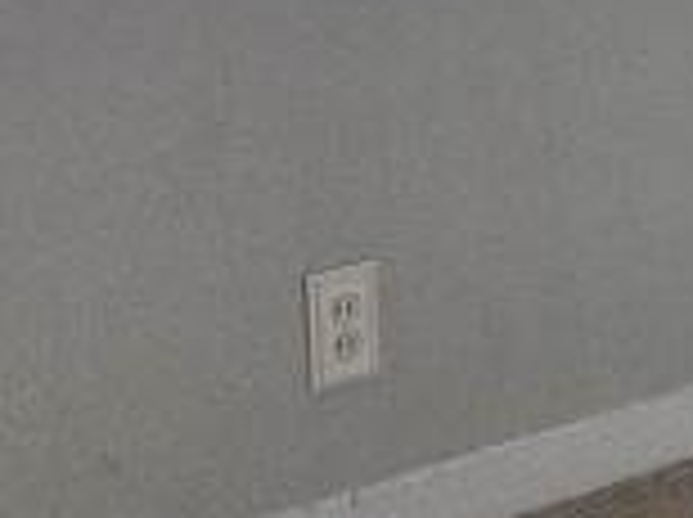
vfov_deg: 9.5
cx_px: 1764
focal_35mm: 153
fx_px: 3058
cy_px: -203
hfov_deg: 10.7
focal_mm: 5.4
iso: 50
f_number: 1.8
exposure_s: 1/180
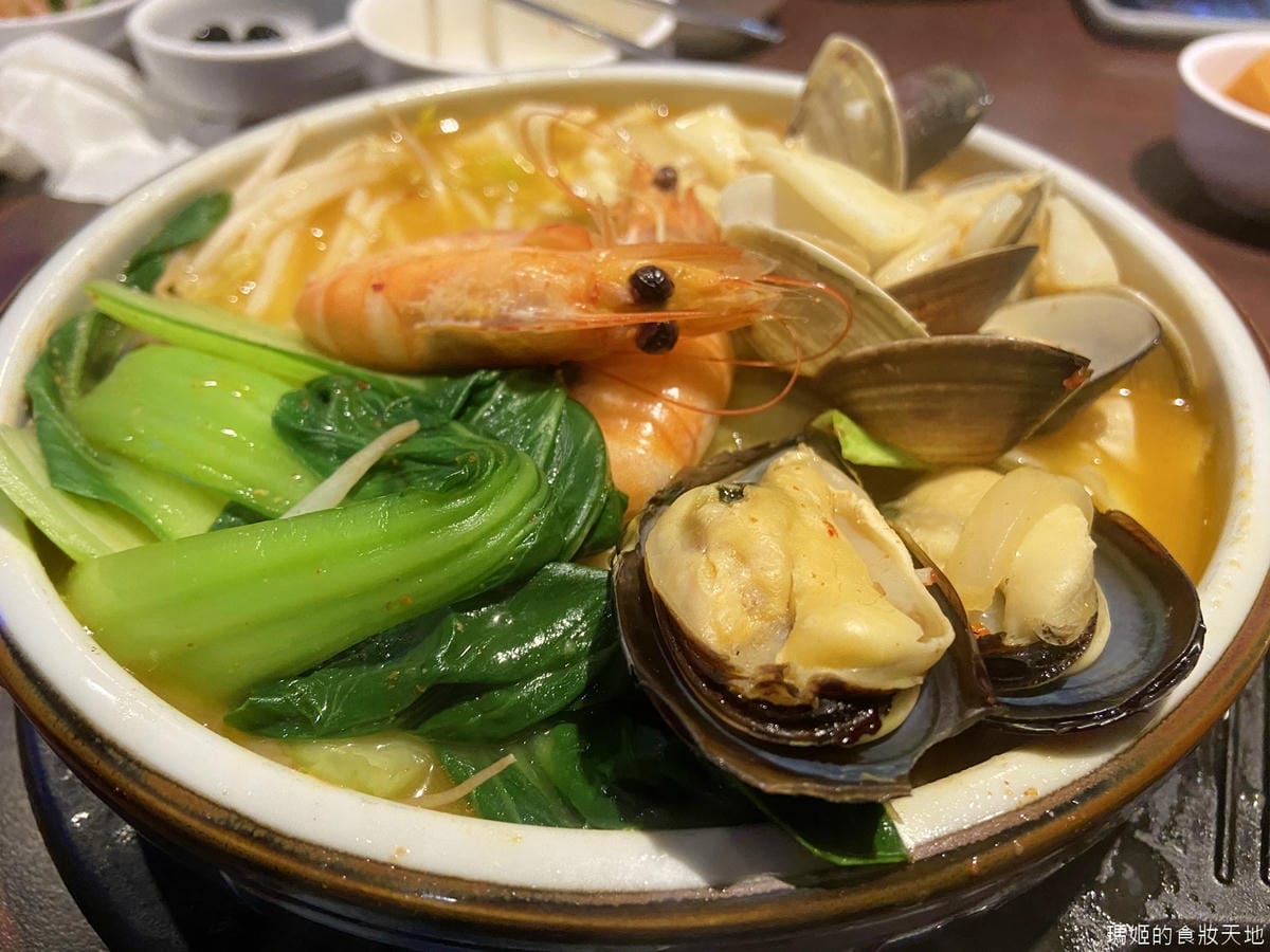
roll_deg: +0.2
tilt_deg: -42.9
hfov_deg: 67.3
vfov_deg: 53.1
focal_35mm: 26
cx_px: 635
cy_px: 476
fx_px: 954
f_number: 1.8
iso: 250
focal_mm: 4.25
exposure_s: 1/60
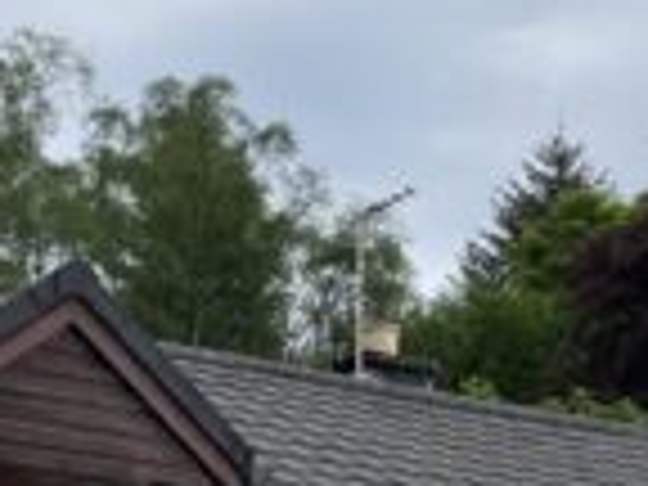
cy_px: 626
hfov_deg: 17.7
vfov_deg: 12.9
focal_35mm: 111
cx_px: 389
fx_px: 2078
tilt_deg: +9.4
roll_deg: -0.6
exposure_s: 1/2506
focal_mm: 4.2
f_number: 1.6
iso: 32
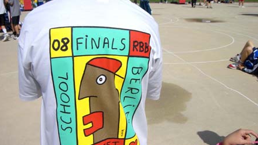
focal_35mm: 42
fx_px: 287
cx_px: 128
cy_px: 94
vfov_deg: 28.2
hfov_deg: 48.3
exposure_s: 1/2000
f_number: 4.3
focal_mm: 6.2
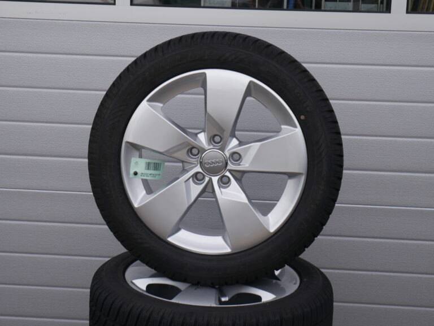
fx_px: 878
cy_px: 163
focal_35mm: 70
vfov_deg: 21.0
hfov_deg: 27.8
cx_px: 217
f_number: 8
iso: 200
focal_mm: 35
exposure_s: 1/250
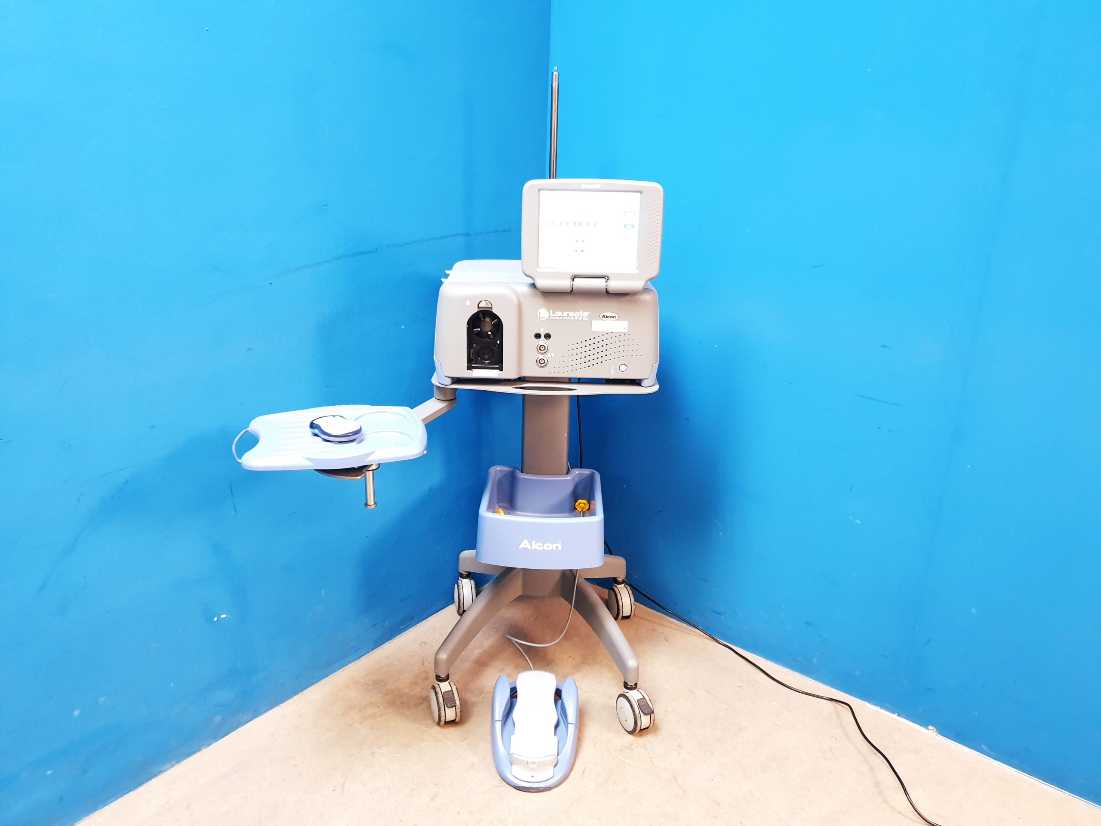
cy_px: 413
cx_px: 550
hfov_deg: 67.3
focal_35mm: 26
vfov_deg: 53.1
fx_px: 827
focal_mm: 4.3
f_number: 1.5
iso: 320
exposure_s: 1/50
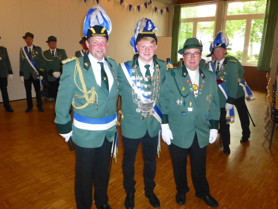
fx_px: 225
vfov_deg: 49.7
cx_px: 139
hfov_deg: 63.4
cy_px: 104
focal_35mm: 28
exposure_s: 1/60
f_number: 3.4
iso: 800
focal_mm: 4.8
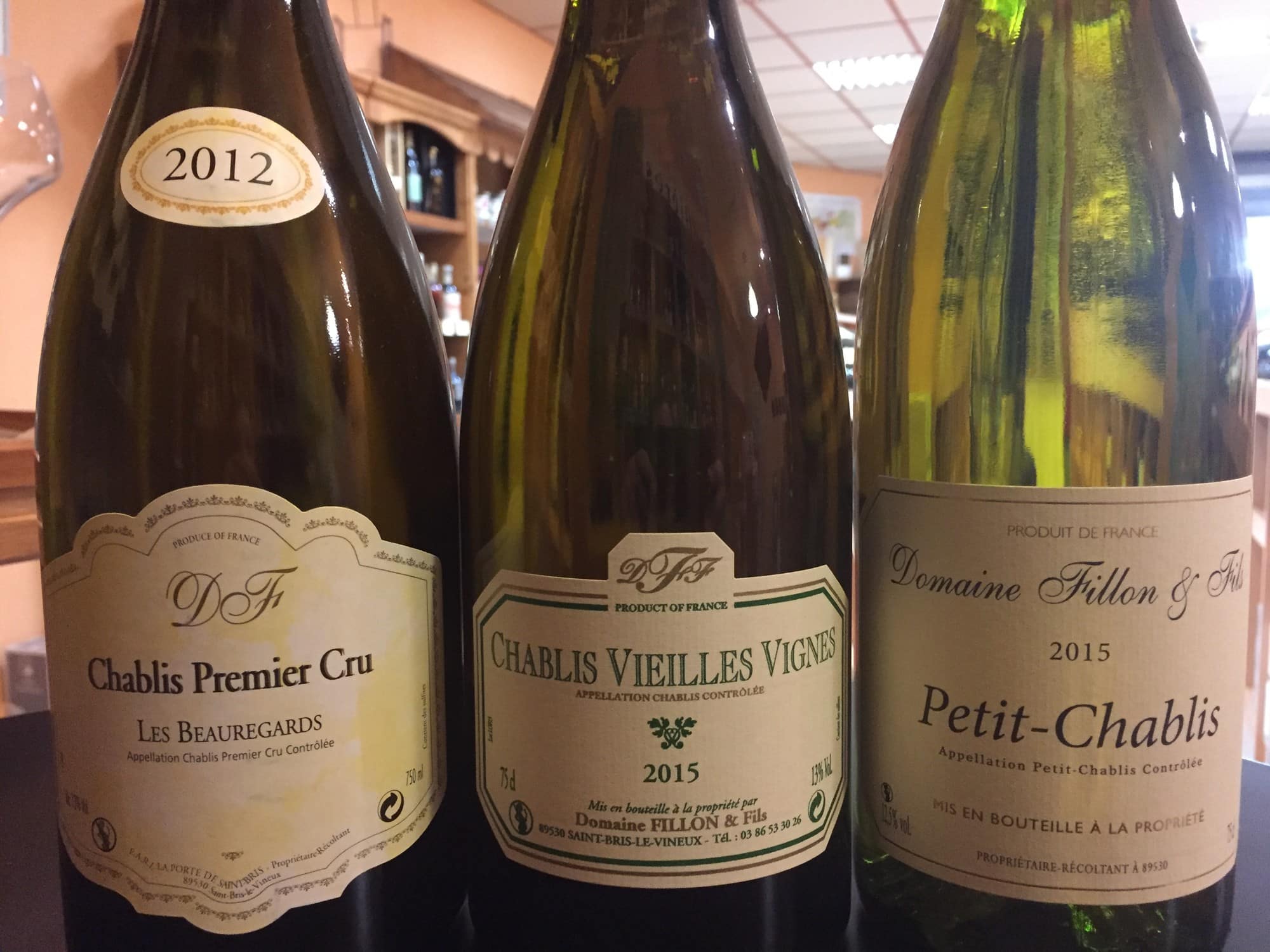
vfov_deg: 48.2
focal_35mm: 29
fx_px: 1064
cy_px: 476
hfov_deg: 61.7
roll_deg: -0.6
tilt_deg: -7.5
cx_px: 635
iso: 400
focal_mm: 4.15
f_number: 2.2
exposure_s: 1/17
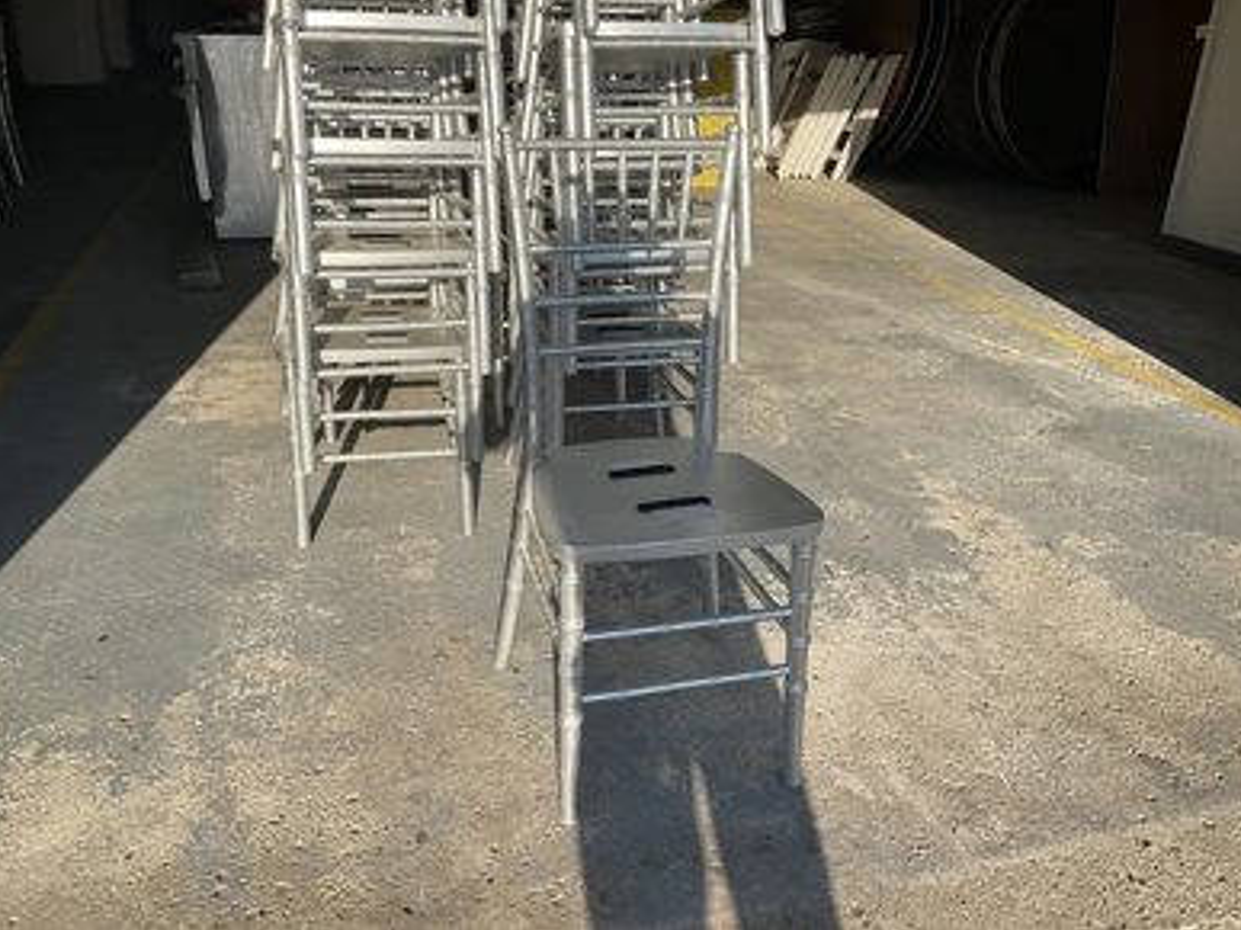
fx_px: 1075
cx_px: 612
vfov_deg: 46.8
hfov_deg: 60.0
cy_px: 452
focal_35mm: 30
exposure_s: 1/1451
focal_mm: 3
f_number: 1.8
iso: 25
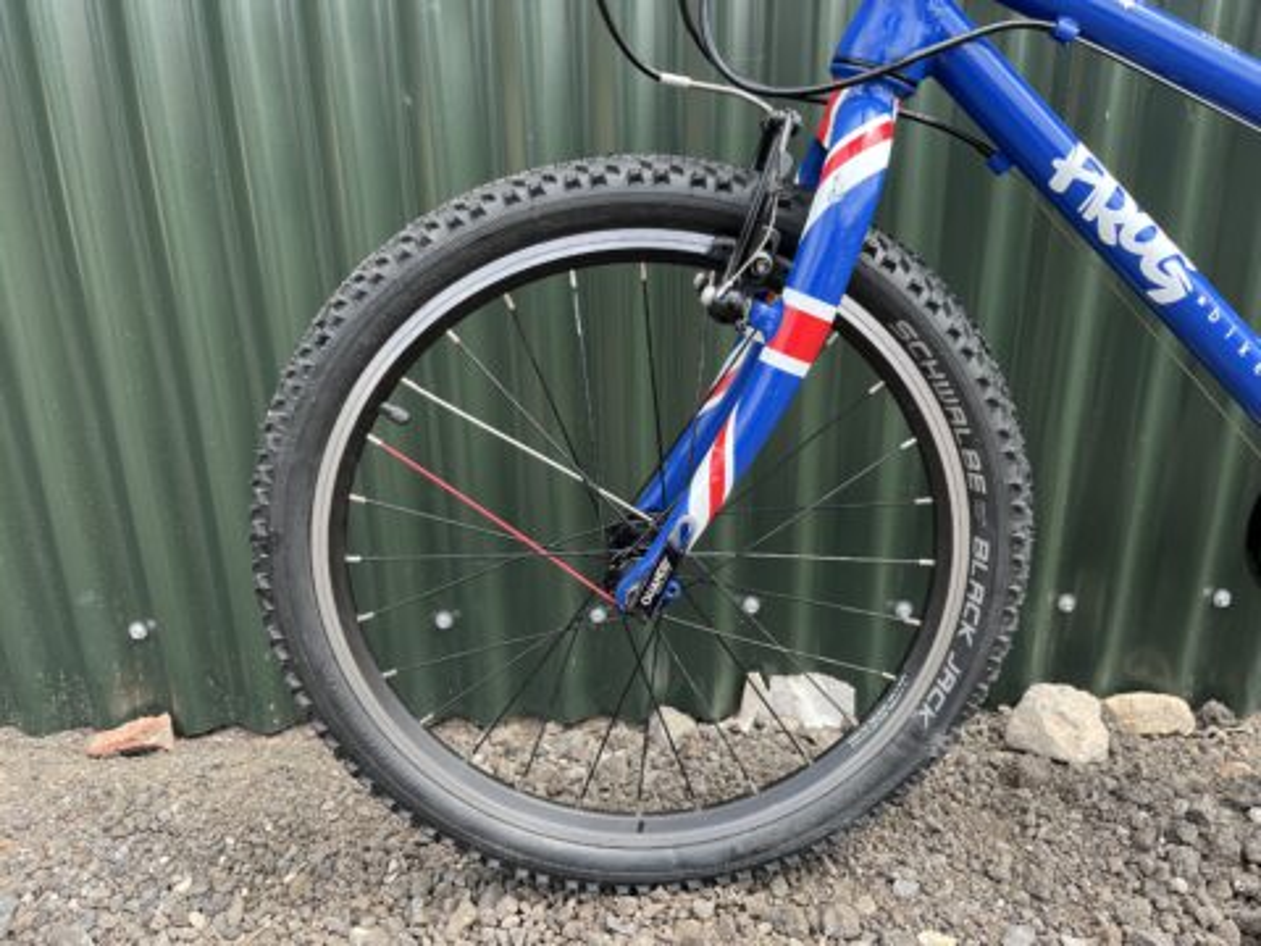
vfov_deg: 53.1
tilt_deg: -19.8
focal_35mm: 26
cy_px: 473
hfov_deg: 67.3
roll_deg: +2.2
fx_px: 947
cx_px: 630
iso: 50
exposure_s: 1/352
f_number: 1.6
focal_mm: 5.1
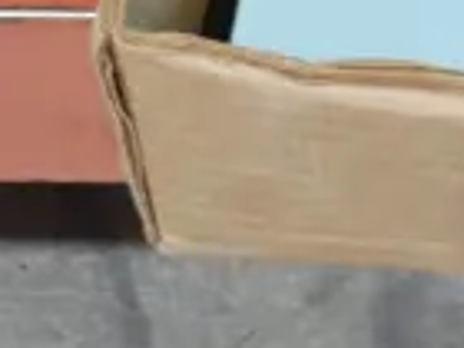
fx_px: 4517
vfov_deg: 4.3
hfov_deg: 5.3
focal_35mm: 337
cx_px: 1690
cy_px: -641
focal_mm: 23
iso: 800
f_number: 5.1
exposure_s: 1/60
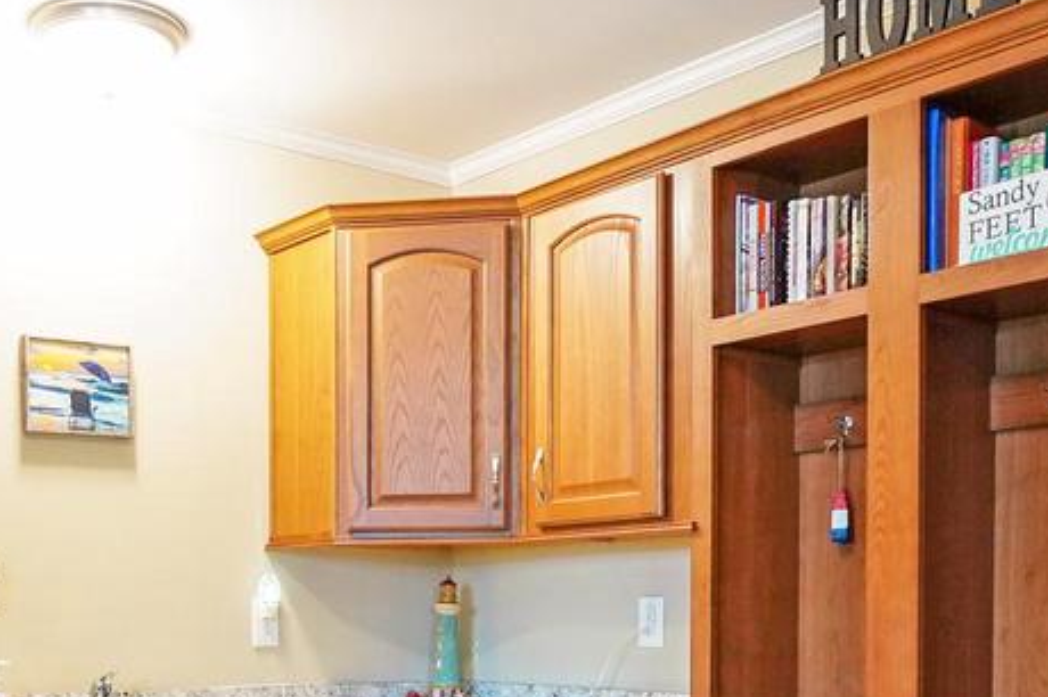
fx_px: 1367
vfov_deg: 27.4
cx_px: 390
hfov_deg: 41.6
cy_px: 656
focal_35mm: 47
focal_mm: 10
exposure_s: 1/30
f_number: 2.8
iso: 1250
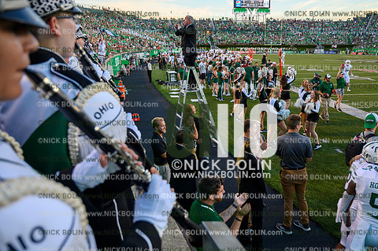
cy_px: 141
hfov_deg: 63.3
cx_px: 221
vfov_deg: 44.8
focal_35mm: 29
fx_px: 304
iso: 100
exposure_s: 1/50
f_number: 4
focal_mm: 24
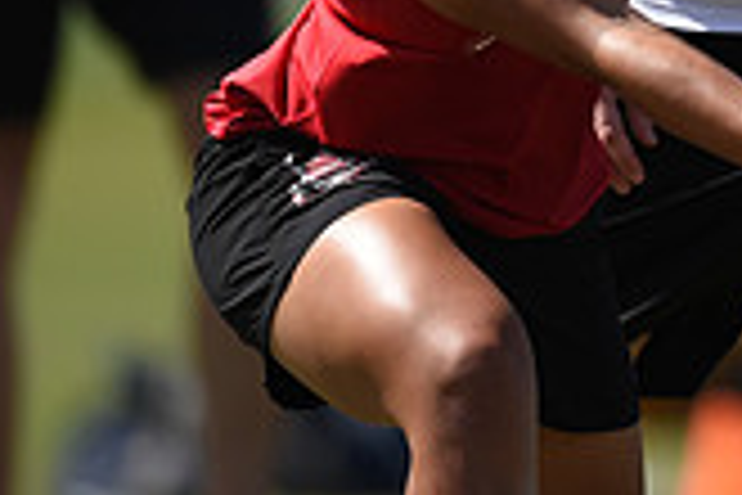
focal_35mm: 1404
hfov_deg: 1.5
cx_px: 949
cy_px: -288
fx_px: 28936
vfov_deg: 1.0
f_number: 2.8
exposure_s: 1/5000
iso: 200
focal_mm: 400
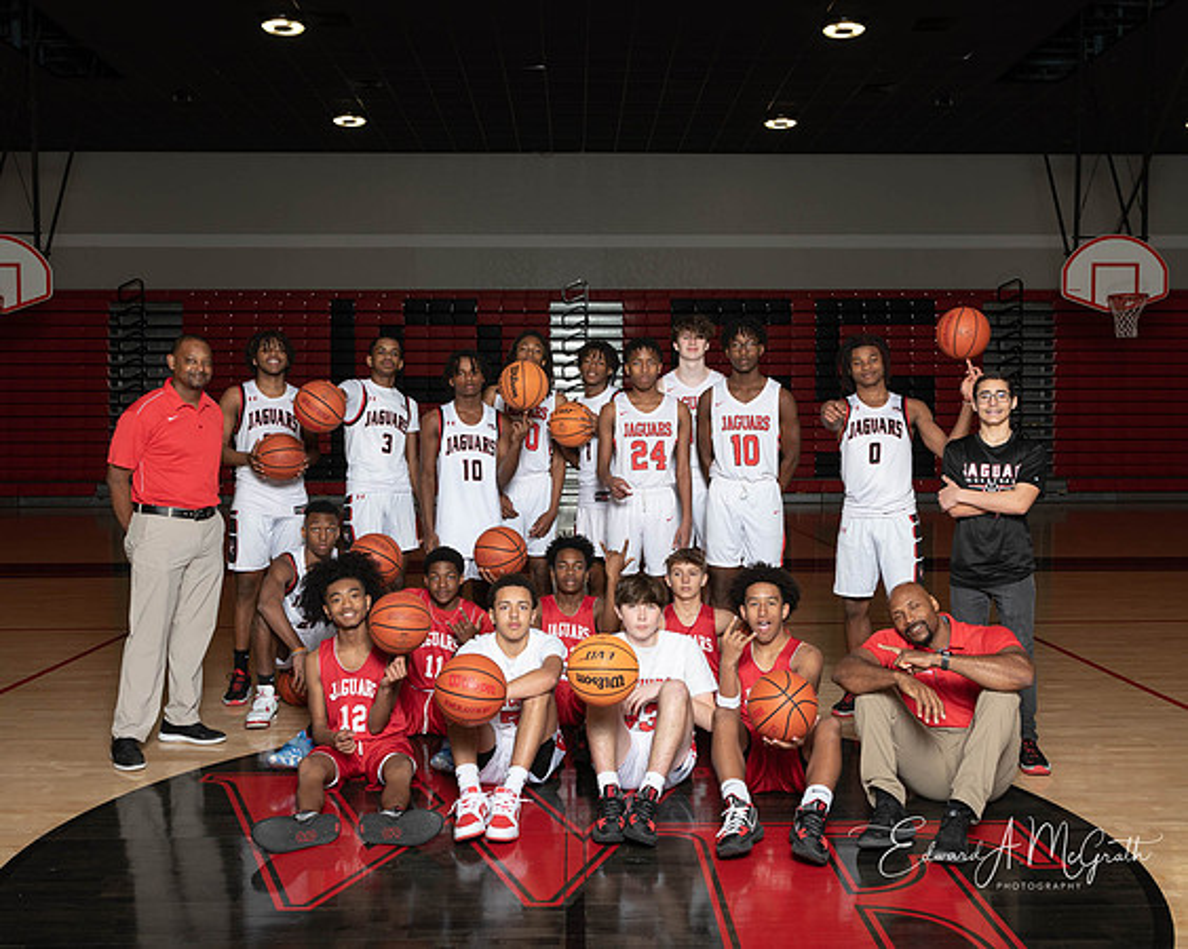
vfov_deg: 41.2
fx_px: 1264
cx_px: 608
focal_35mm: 36
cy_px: 477
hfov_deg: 50.4
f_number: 8
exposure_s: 1/200
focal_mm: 28
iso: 160
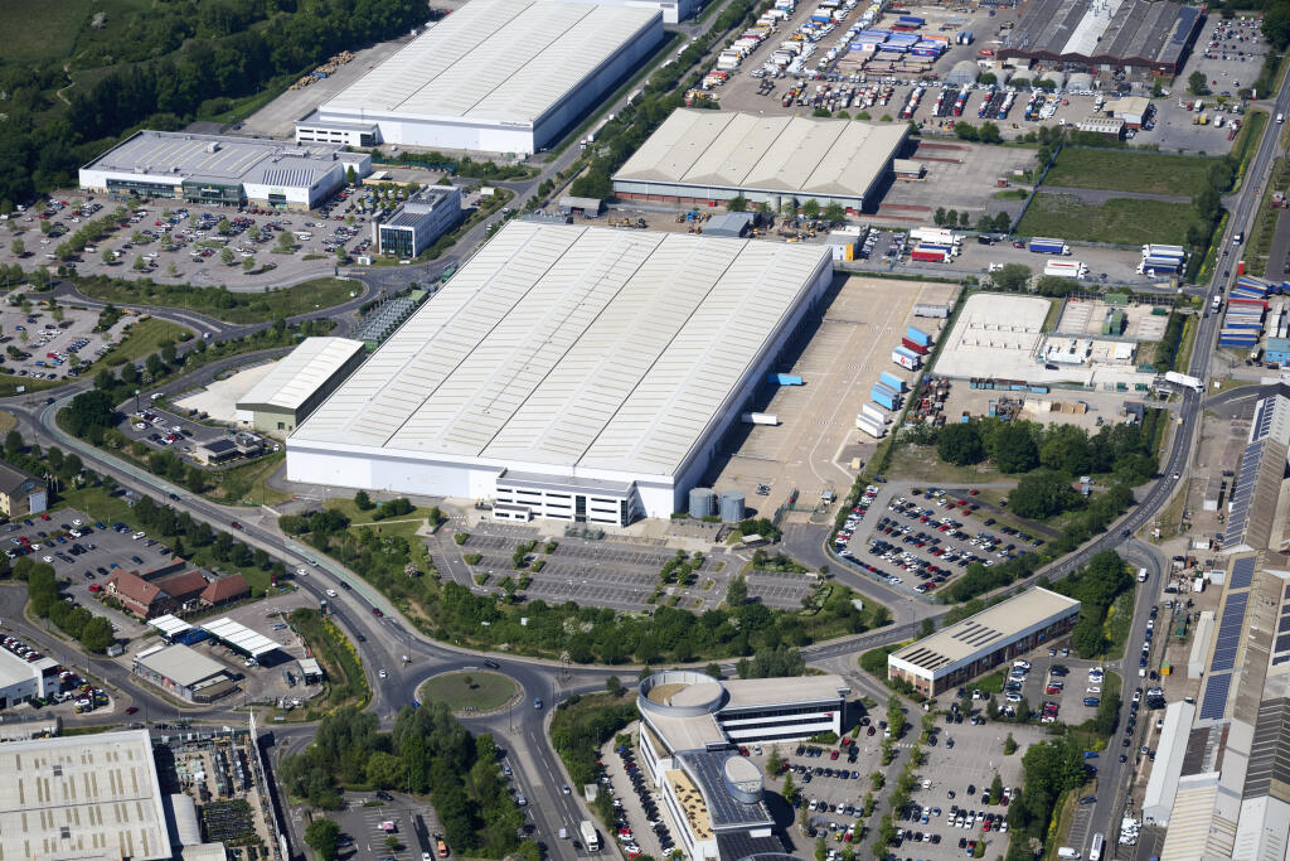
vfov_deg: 16.5
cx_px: 645
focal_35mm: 83
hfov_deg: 24.5
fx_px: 2974
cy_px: 430
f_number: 10
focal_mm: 83
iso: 320
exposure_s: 1/1000
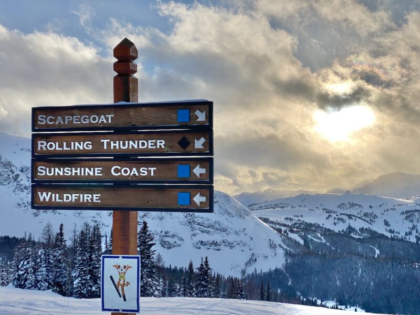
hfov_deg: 36.8
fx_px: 631
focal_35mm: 52
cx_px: 210
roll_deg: +0.1
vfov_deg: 28.0
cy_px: 158
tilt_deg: +5.5
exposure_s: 1/4785
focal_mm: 6
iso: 25
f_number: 2
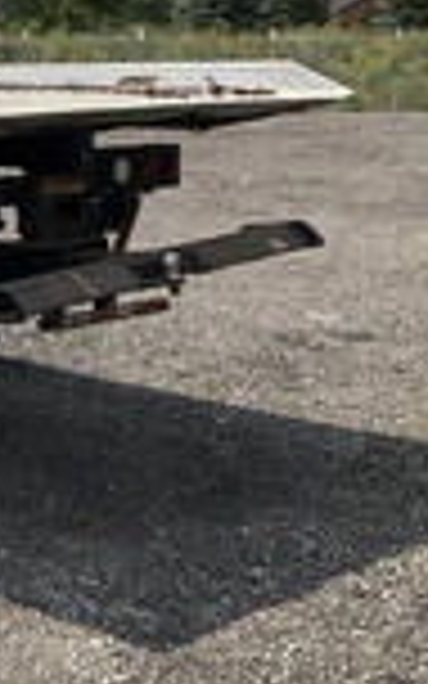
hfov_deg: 14.3
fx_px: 1512
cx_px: -324
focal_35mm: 81
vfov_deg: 24.9
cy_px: 86
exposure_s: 1/2538
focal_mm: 3
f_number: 1.8
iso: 25
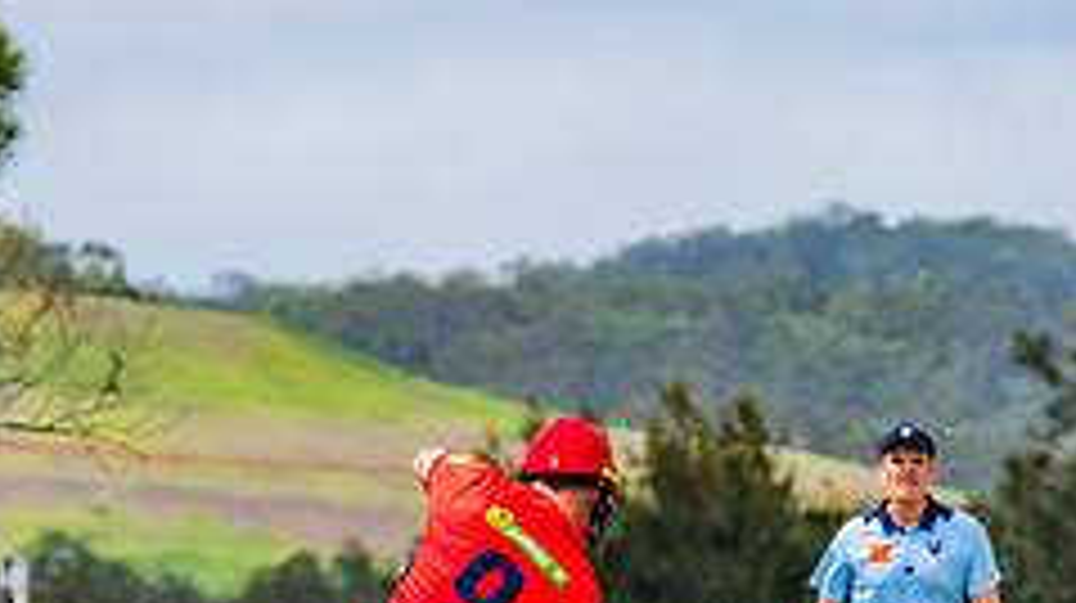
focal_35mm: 1083
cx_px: -170
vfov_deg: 1.1
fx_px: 30875
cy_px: 637
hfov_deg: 2.0
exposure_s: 1/1250
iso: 800
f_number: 13
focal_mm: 360
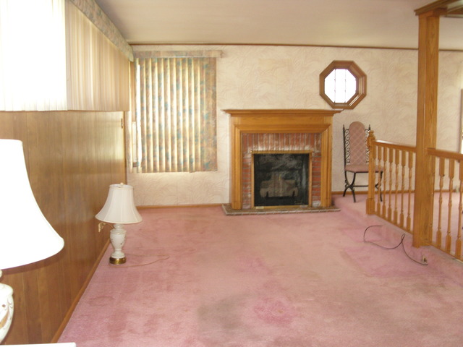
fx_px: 508
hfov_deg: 49.0
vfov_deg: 37.7
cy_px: 174
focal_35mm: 38
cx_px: 232
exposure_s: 1/40
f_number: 2.8
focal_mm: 7.8
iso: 200
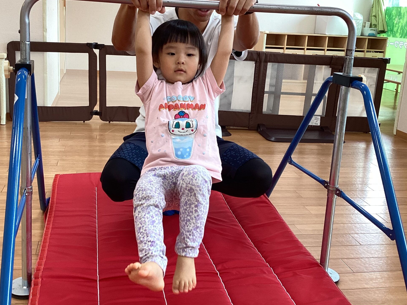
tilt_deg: -12.9
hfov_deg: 45.7
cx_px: 186
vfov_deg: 35.1
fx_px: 482
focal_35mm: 41
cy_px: 129
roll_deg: -2.7
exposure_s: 1/60
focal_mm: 3.3
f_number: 2.4
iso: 64
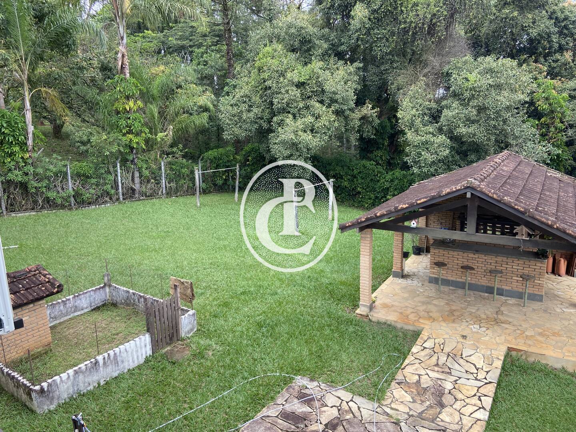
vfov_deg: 53.1
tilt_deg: -13.4
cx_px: 288
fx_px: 433
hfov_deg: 67.3
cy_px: 216
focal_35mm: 26
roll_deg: +2.6
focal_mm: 4.25
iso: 32
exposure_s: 1/327
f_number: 1.8
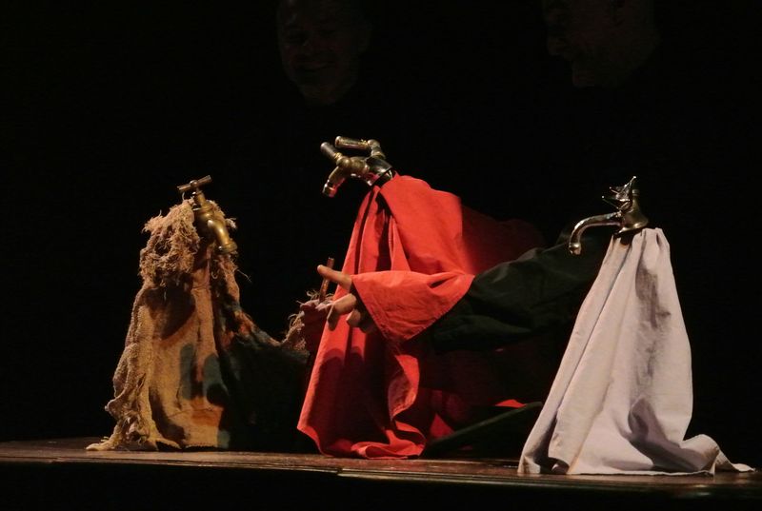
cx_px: 381
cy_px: 256
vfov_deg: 8.3
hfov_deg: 12.4
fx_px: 3521
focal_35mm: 166
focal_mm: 61.6
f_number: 4.5
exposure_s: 1/50
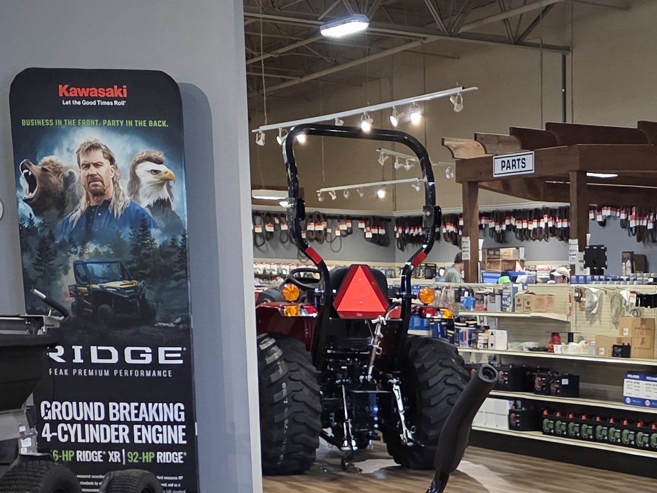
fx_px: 1614
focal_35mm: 85
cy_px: 684
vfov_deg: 16.2
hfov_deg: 22.2
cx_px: 653
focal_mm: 6.3
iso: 640
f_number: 1.7
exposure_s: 1/120
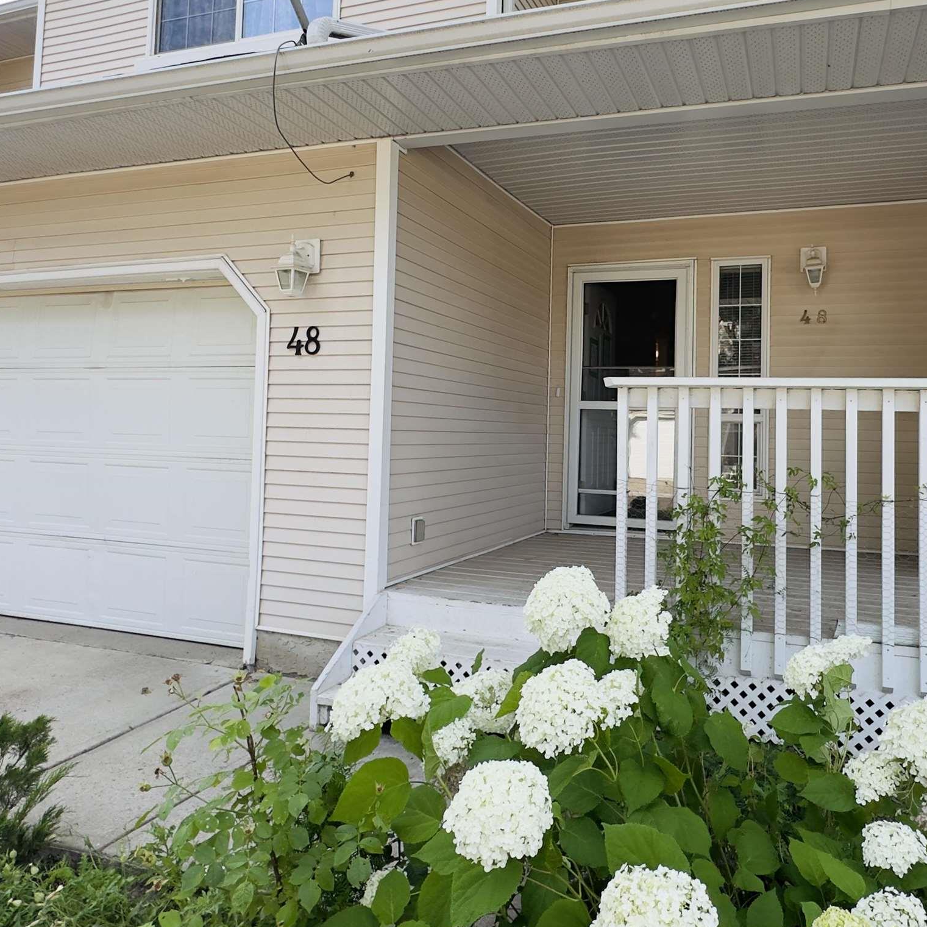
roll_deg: -1.1
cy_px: 395
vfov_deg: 62.6
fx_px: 757
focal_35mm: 25
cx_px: 572
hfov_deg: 62.2
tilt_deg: +3.6
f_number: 2.2
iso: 40
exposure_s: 1/303
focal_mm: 2.22
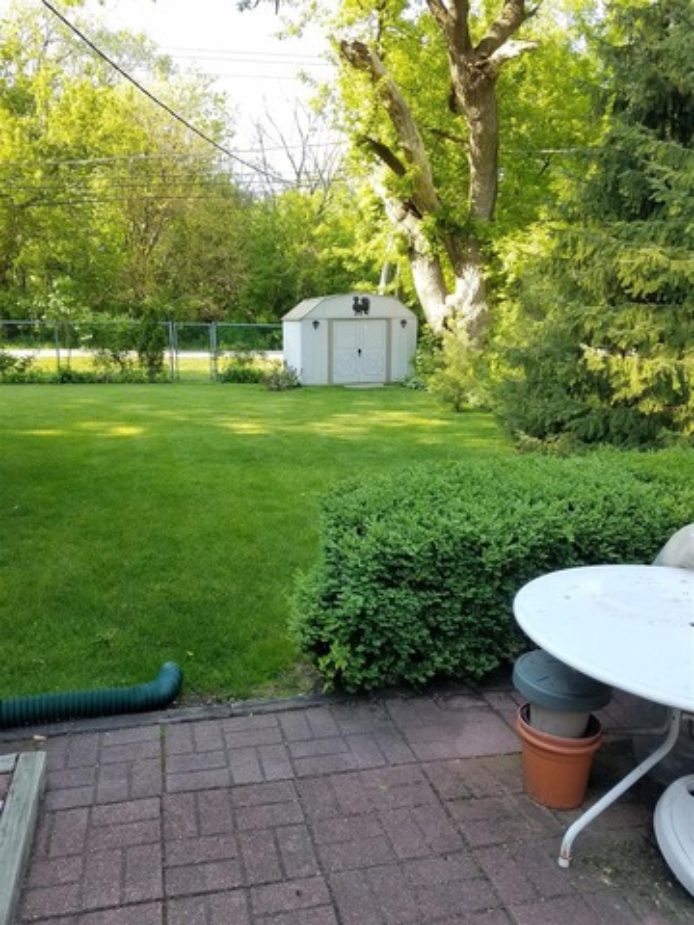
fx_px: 695
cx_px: 347
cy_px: 462
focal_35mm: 26
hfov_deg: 53.1
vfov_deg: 67.3
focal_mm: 4.2
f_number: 1.7
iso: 50
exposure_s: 1/303
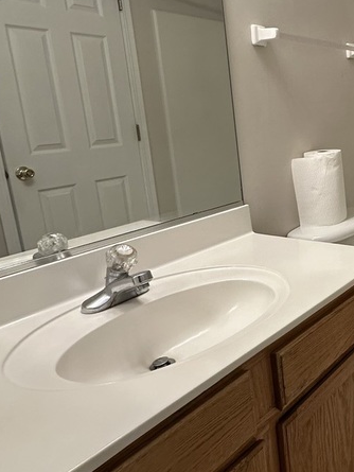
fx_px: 463
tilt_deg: -12.4
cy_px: 205
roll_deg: +1.5
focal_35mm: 34
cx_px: 384
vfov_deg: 53.8
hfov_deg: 36.0
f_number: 2.2
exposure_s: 1/120
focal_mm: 2.22
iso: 200
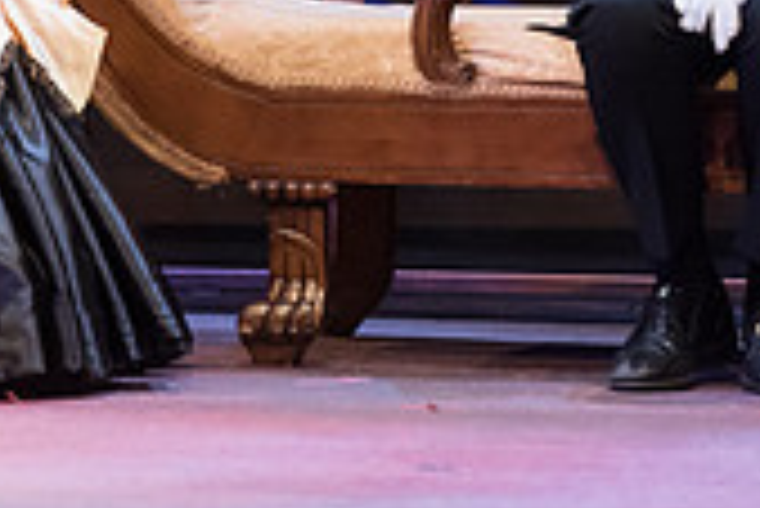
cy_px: -227
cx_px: 445
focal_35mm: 685
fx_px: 14473
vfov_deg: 2.0
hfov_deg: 3.0
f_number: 3.2
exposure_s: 1/320
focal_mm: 200
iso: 4000
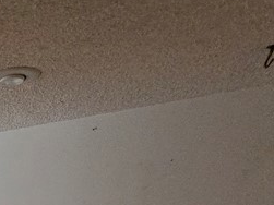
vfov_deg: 19.2
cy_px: 387
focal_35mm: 53
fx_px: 419
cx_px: -195
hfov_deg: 23.2
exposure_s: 1/100
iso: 250
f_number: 2.2
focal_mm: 2.2
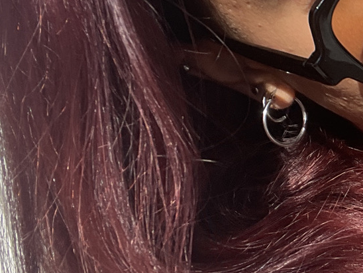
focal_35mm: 84
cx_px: 533
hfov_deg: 20.3
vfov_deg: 17.6
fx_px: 881
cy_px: 110
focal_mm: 2.71
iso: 25
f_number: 2.2
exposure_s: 1/628
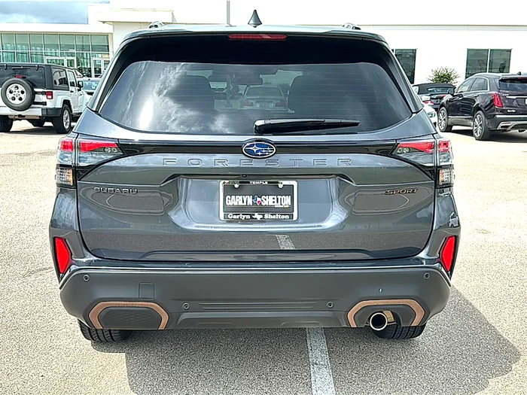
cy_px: 198
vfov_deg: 41.8
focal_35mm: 34
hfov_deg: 54.0
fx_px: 518
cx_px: 264
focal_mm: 6.86
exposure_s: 1/3623
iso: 80
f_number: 1.78
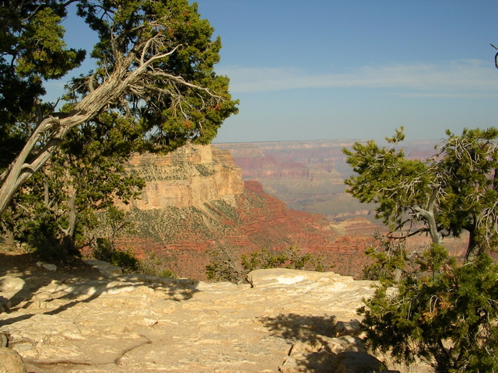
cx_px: 249
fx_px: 547
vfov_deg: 37.7
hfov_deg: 49.0
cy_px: 186
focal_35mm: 38
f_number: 5.6
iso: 50
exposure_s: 1/498
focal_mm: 5.8
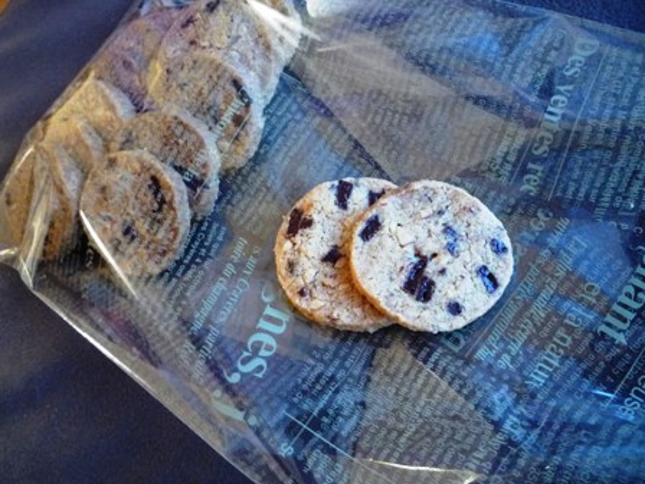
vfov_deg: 46.8
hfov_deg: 60.0
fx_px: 559
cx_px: 322
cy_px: 242
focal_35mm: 30
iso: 400
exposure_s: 1/8
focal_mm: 5.2
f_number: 3.3
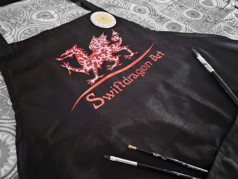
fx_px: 158
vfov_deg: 58.9
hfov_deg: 73.9
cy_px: 90
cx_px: 119
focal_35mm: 23
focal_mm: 5.4
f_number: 1.8
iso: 1250
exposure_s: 1/15
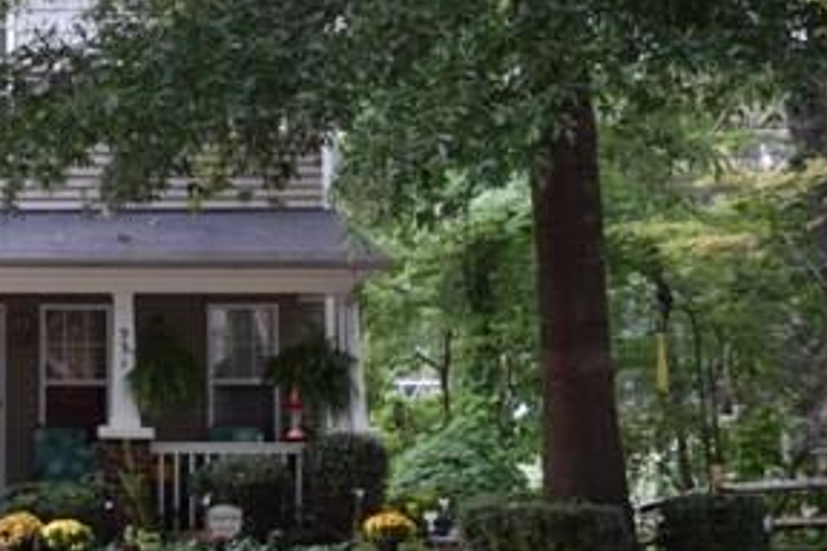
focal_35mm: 60
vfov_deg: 22.6
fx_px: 1378
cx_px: -20
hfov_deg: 30.7
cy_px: 283
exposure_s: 1/60
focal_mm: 18
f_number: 4
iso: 450
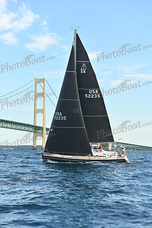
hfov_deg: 15.2
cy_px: 114
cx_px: 76
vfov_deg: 22.6
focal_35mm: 90
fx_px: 570
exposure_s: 1/1250
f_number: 4
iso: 320
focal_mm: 90
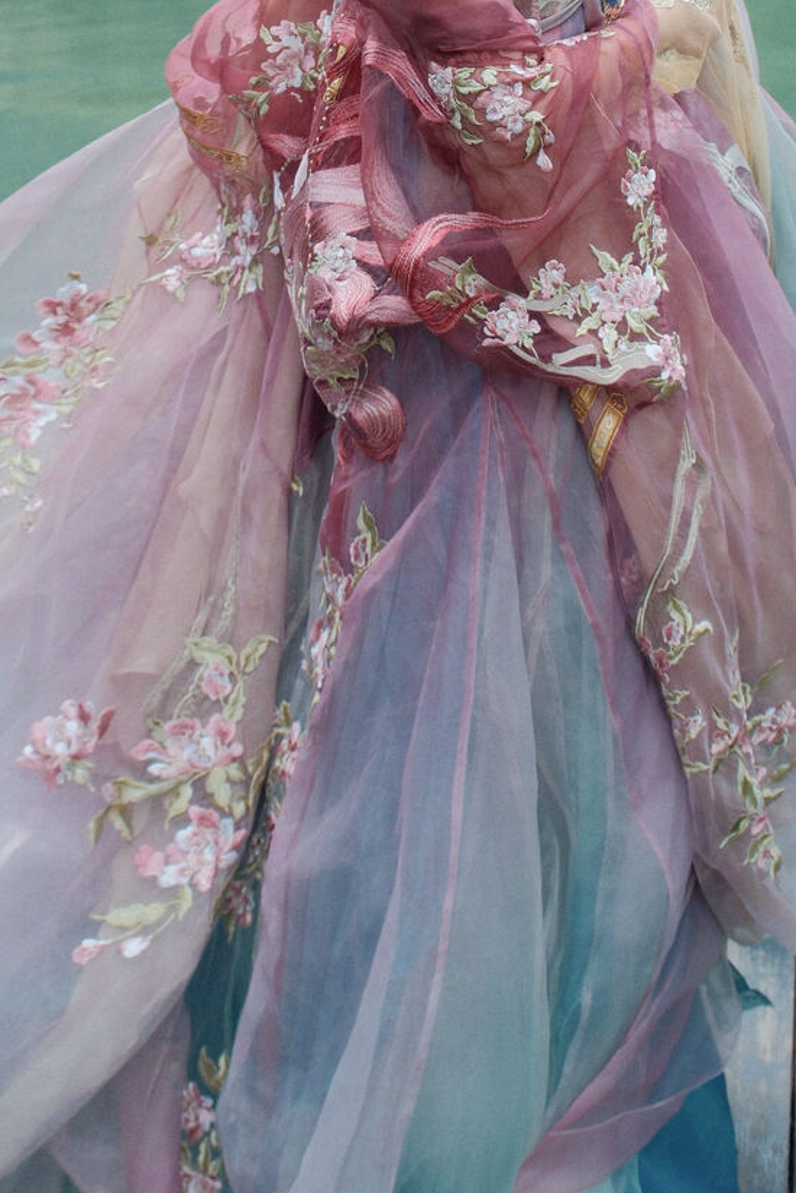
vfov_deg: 27.2
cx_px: 531
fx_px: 2388
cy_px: 143
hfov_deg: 18.9
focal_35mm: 72
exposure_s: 1/320
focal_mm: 21.7
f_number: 4
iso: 250
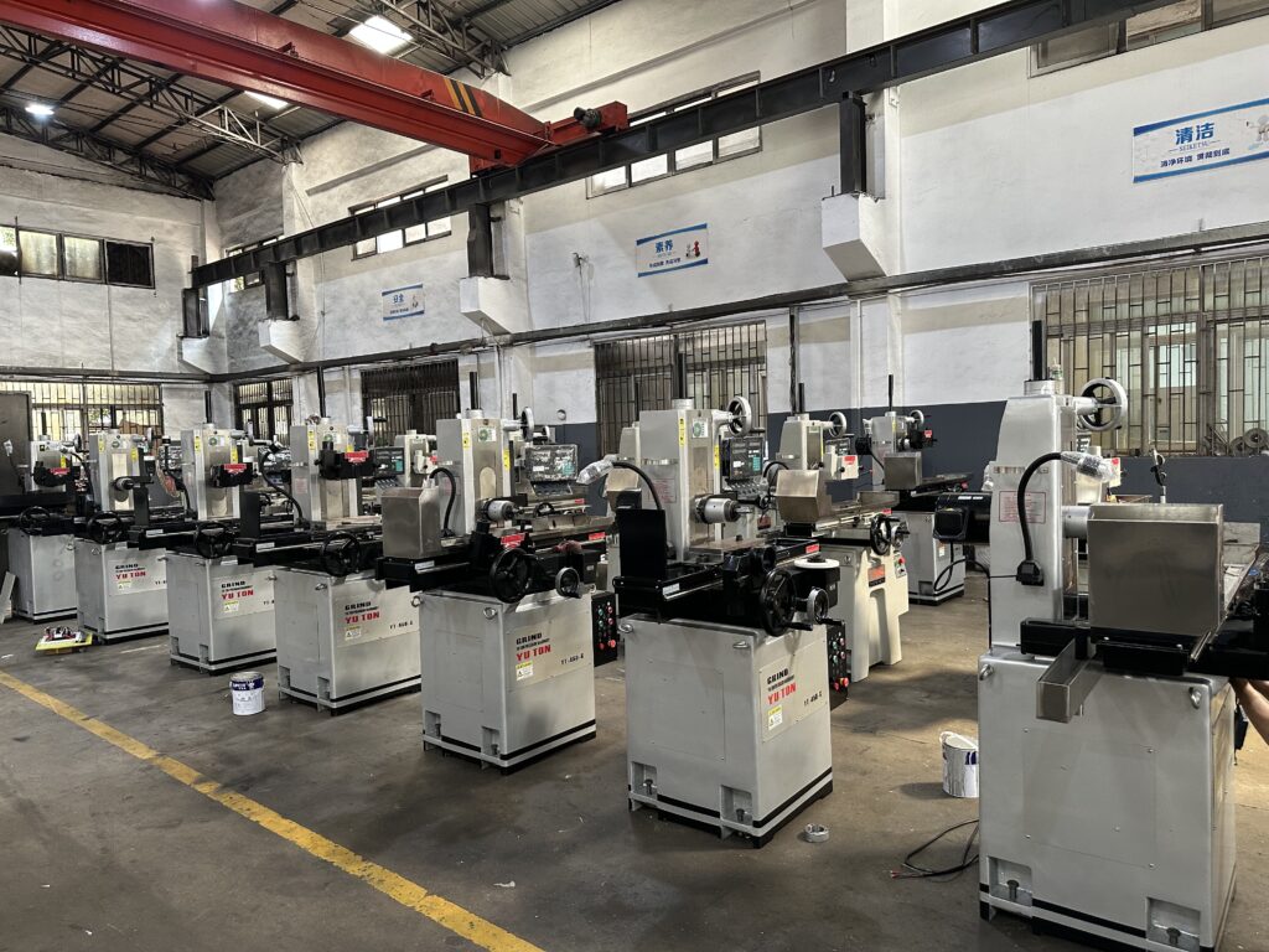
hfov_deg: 71.6
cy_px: 476
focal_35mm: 24
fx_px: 880
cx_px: 634
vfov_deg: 56.8
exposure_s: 1/66
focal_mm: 6.86
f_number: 1.78
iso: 250
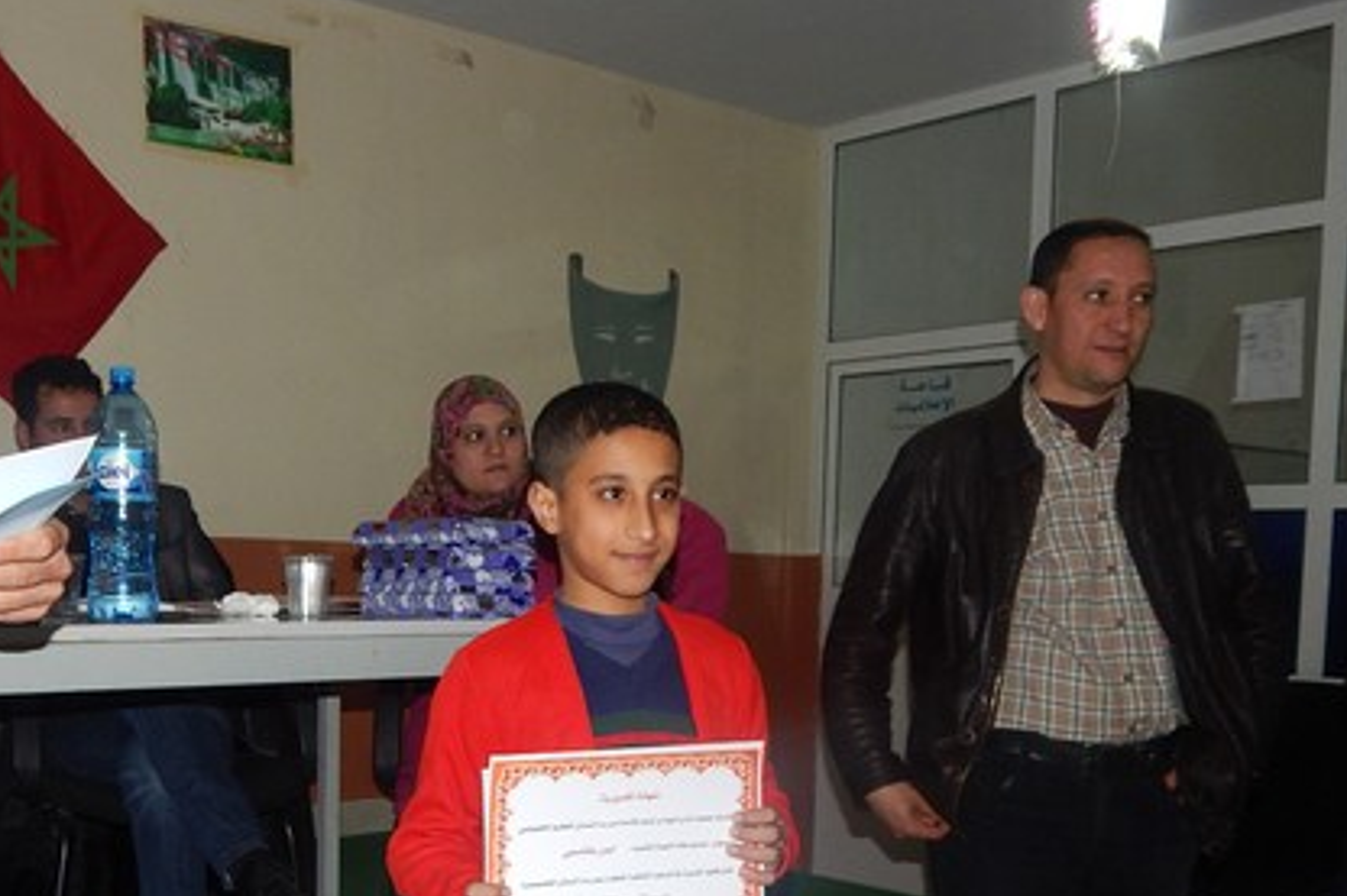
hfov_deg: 45.6
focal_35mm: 42
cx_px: 437
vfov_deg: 31.1
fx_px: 1571
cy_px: 712
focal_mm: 5.1
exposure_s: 1/30
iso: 200
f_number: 3.2
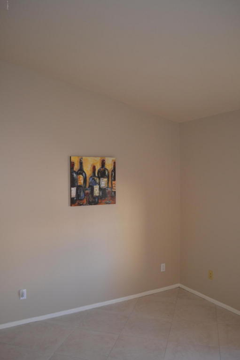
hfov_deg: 47.9
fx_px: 270
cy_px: 180
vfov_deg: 67.4
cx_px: 120
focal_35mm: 27
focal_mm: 18
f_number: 3.5
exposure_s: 1/60
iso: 450
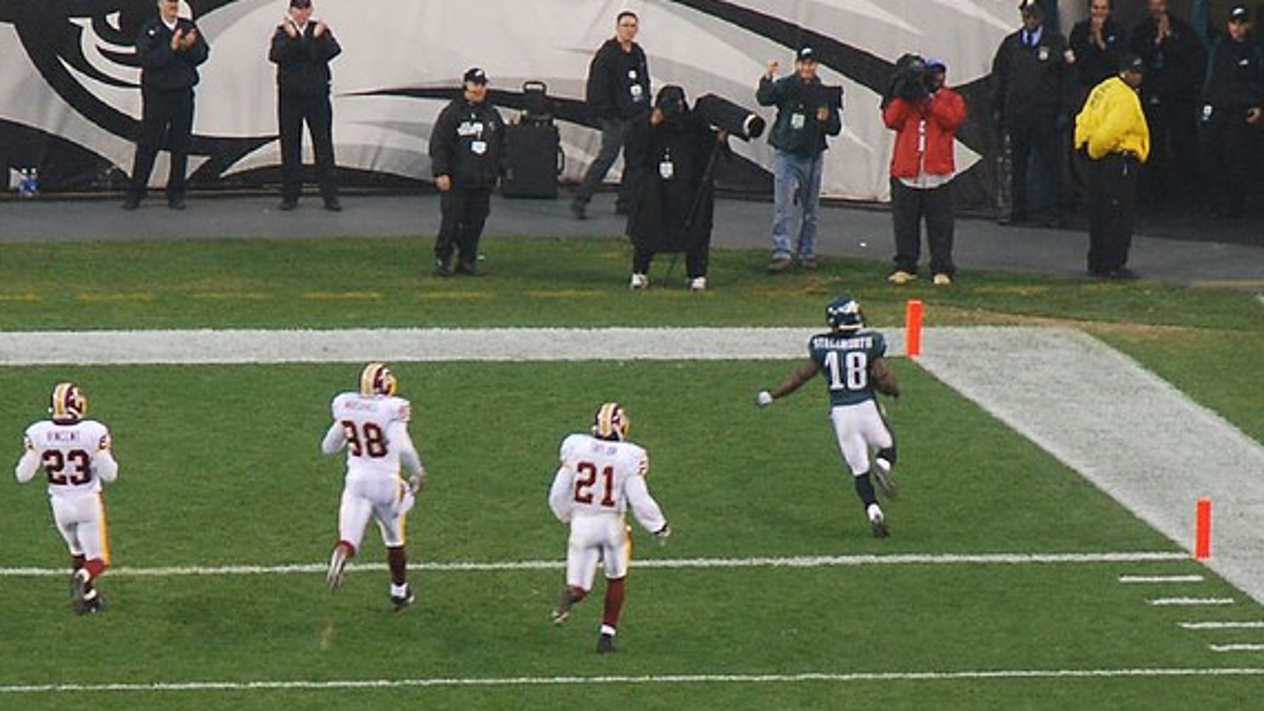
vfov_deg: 5.6
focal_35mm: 216
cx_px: 633
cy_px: 380
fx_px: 7223
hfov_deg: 10.0
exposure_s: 1/80
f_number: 5.6
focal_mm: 135
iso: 400
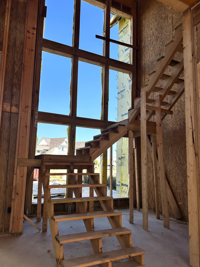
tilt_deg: +7.3
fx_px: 193
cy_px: 138
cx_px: 98
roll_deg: -2.6
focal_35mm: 25
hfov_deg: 54.9
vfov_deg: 69.4
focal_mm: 6.86
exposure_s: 1/3058
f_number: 1.78
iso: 80
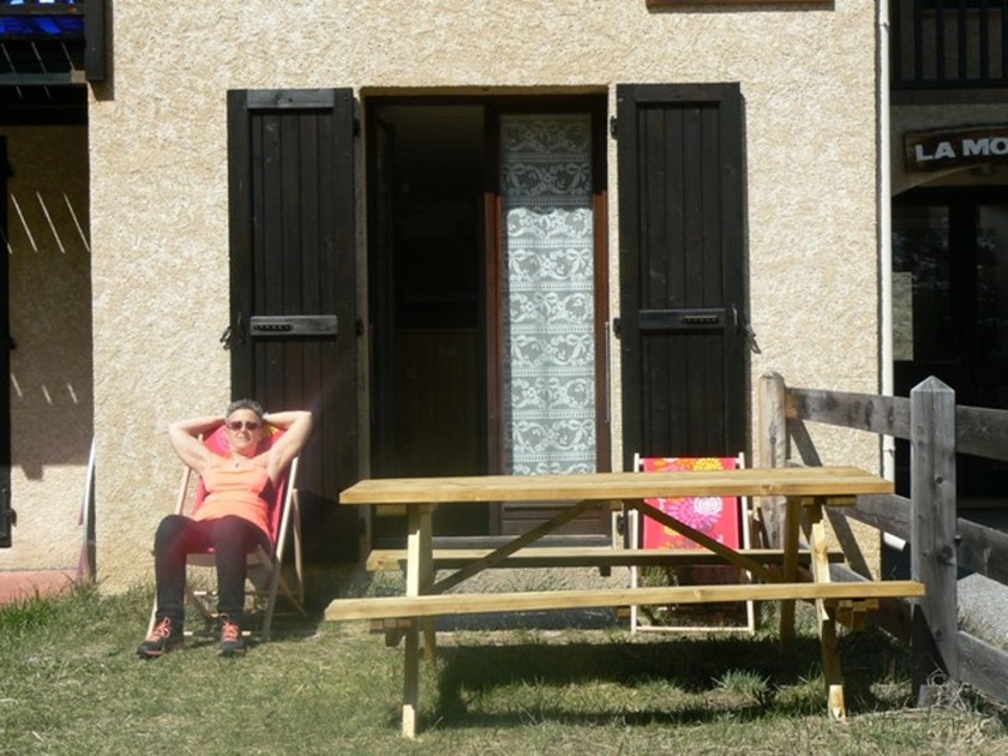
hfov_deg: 31.2
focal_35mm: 62
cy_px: 378
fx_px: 1805
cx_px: 504
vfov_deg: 23.7
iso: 80
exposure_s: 1/500
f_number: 7.1
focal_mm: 10.4
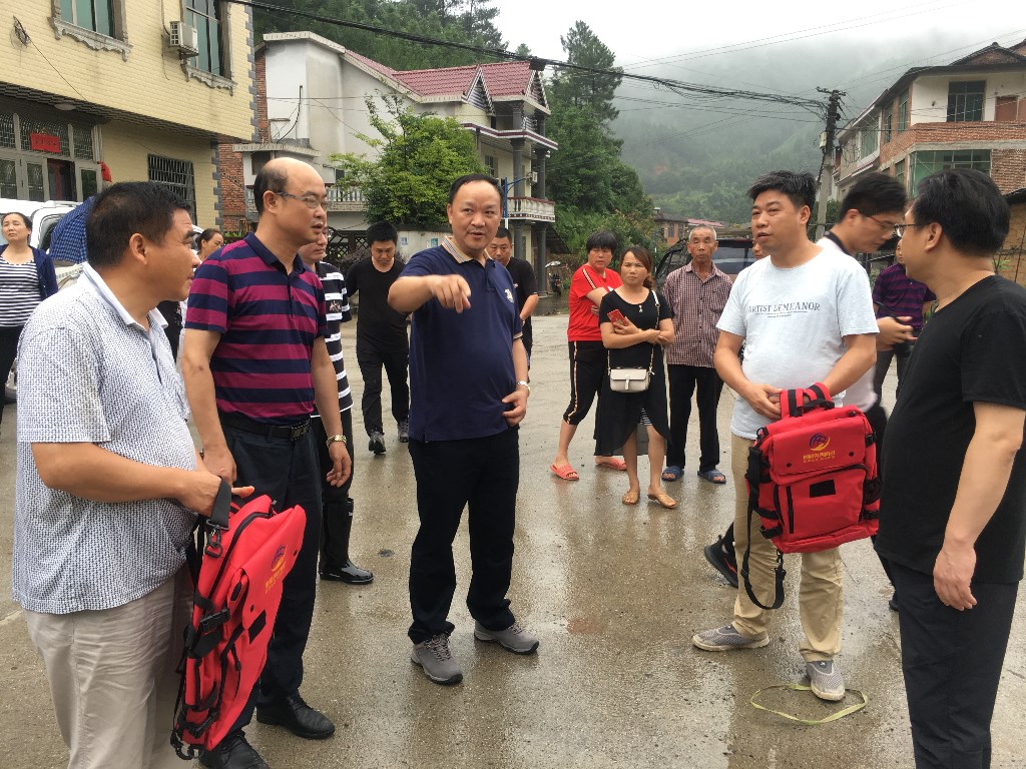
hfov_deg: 61.7
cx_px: 513
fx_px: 860
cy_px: 384
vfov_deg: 48.2
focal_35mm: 29
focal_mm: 4.15
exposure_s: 1/100
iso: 32
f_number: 2.2
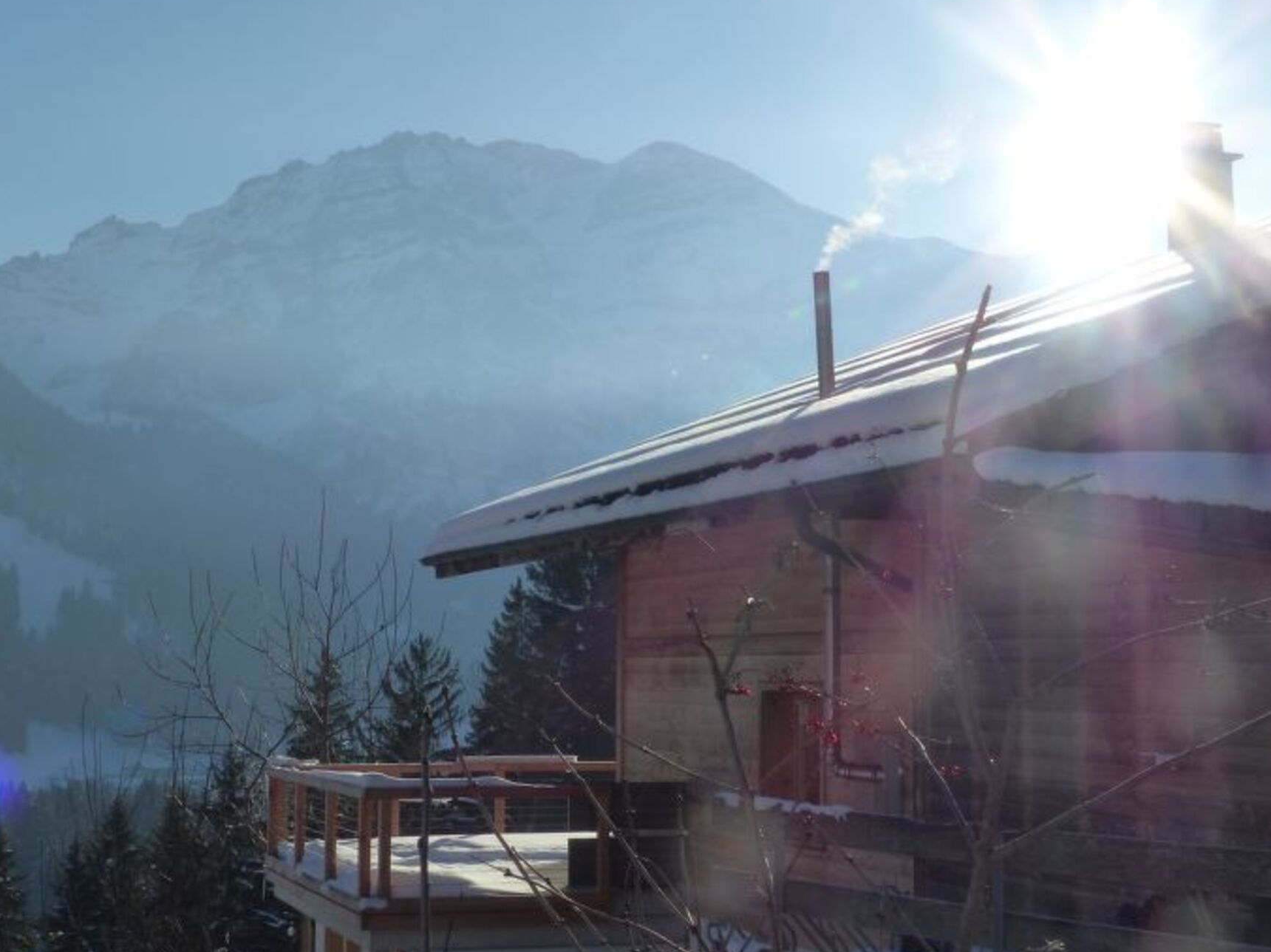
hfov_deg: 33.8
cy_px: 440
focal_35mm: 57
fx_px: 2092
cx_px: 567
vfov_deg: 25.6
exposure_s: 1/1600
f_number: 5
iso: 160
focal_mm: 8.7
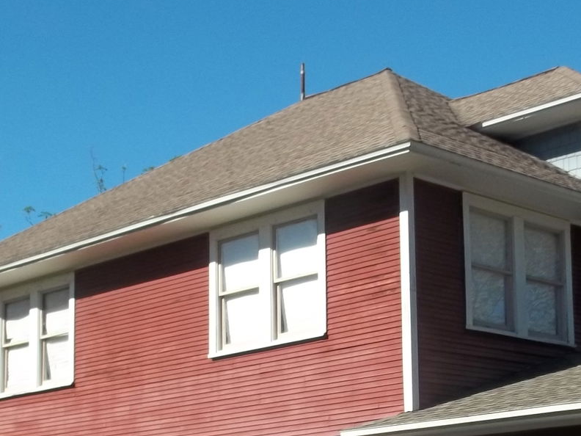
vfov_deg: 18.1
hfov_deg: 24.2
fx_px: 1343
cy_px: 400
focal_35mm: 80
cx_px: 434
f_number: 8
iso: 64
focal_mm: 5.9
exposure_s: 1/160
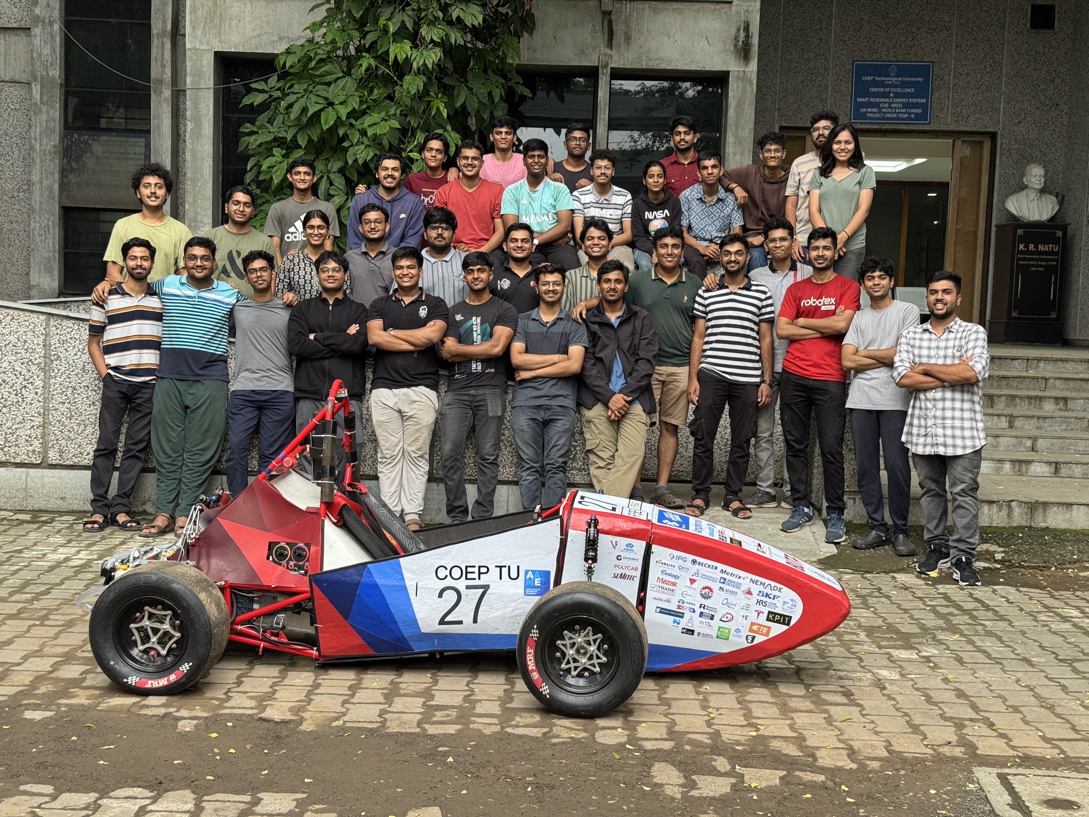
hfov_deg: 39.7
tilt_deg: -3.8
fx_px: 1510
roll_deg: -1.8
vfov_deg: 30.3
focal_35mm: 48
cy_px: 408
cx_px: 544
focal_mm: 6.76
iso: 100
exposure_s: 1/69
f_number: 1.78
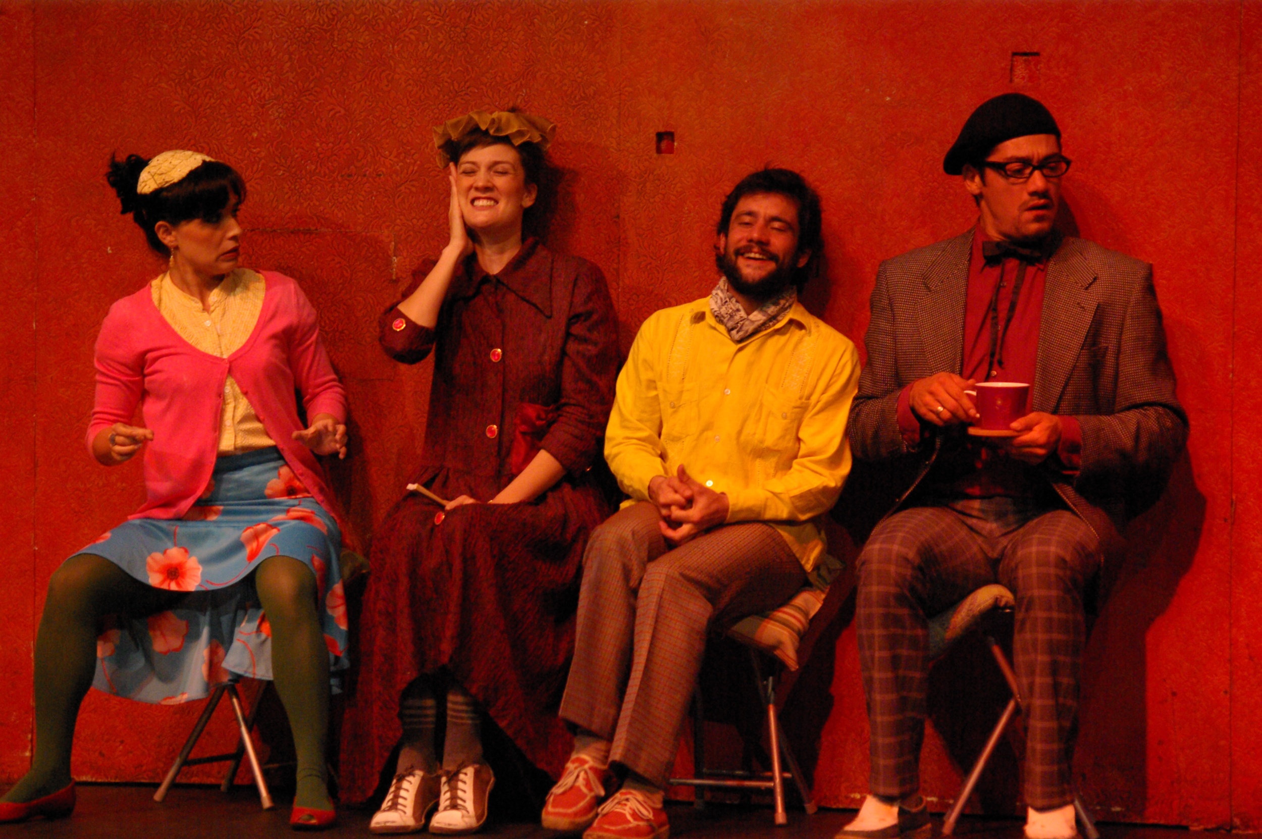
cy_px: 420
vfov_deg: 7.9
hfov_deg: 11.9
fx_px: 6041
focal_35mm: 172
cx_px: 631
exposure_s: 1/125
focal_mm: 115
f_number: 5.6
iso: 1600
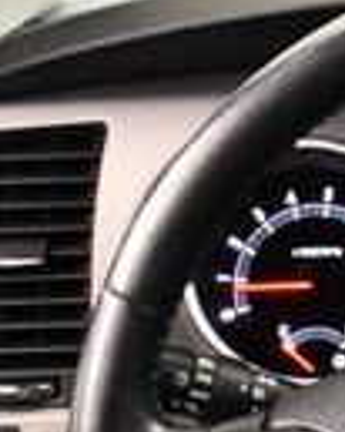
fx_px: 2147
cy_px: 378
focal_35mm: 168
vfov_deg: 11.4
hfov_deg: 8.9
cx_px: 586
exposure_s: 1/60
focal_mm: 18
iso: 3600
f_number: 3.5
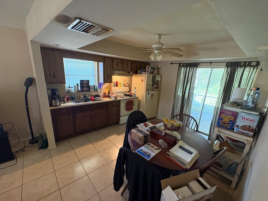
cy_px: 106
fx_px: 116
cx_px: 132
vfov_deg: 81.7
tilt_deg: -15.5
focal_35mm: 15
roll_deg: -2.9
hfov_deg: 98.2
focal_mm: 2.22
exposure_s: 1/60
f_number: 2.2
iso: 500
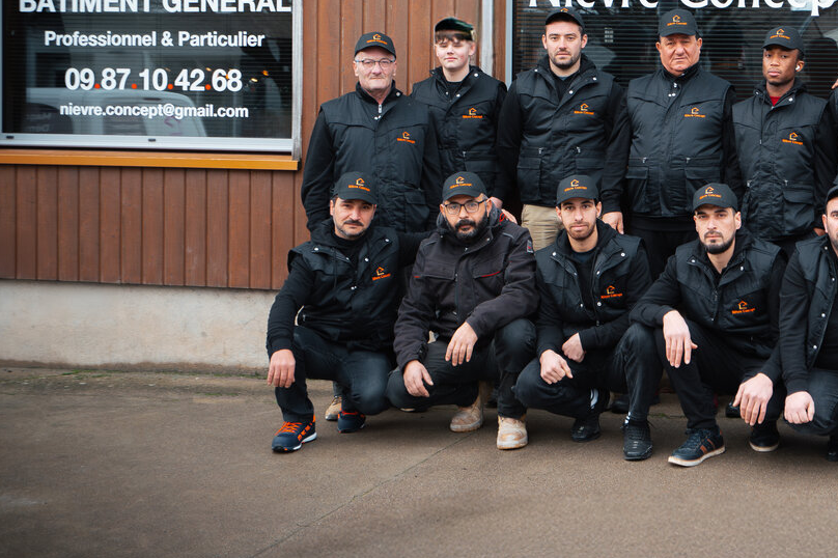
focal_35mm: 65
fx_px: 1512
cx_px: 759
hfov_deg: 29.6
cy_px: 117
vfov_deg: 20.7
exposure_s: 1/200
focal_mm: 35
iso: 500
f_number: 4
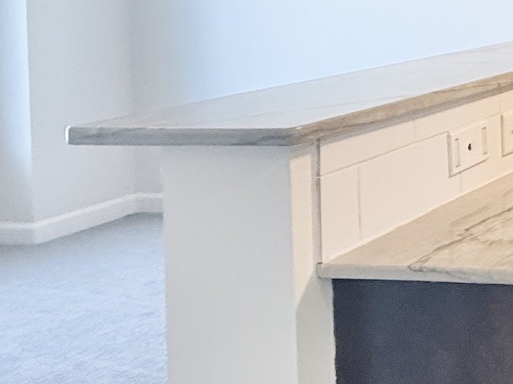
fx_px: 919
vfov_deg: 22.4
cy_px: -27
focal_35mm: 62
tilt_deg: -1.9
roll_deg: -0.3
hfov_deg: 21.7
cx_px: 893
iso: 250
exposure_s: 1/60
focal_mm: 2.22
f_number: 2.2
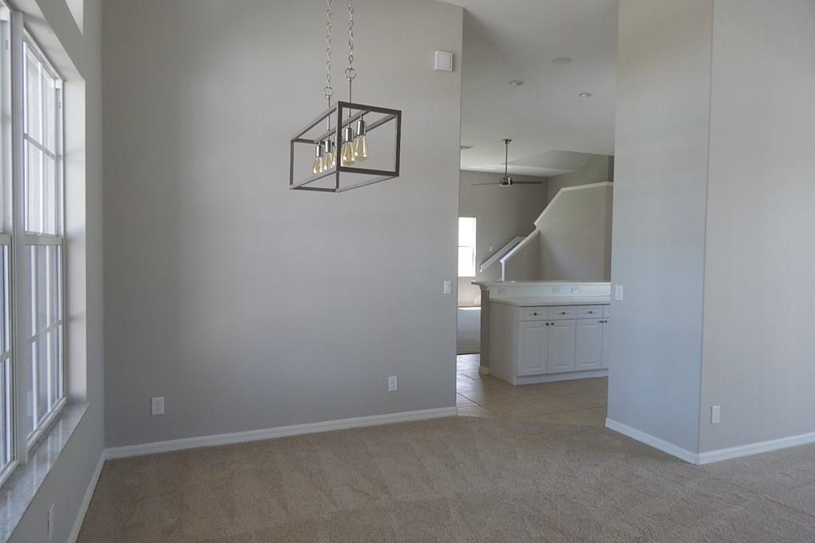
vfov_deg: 55.1
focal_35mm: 23
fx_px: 521
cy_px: 267
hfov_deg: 76.1
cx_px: 409
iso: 125
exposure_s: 1/40
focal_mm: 4
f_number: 3
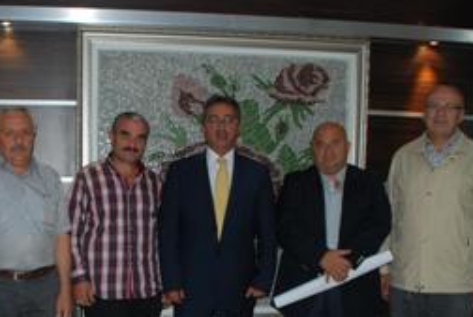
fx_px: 632
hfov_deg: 40.6
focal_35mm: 48
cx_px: 163
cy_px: 276
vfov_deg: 27.3
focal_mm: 18
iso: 320
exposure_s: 1/60
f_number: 4
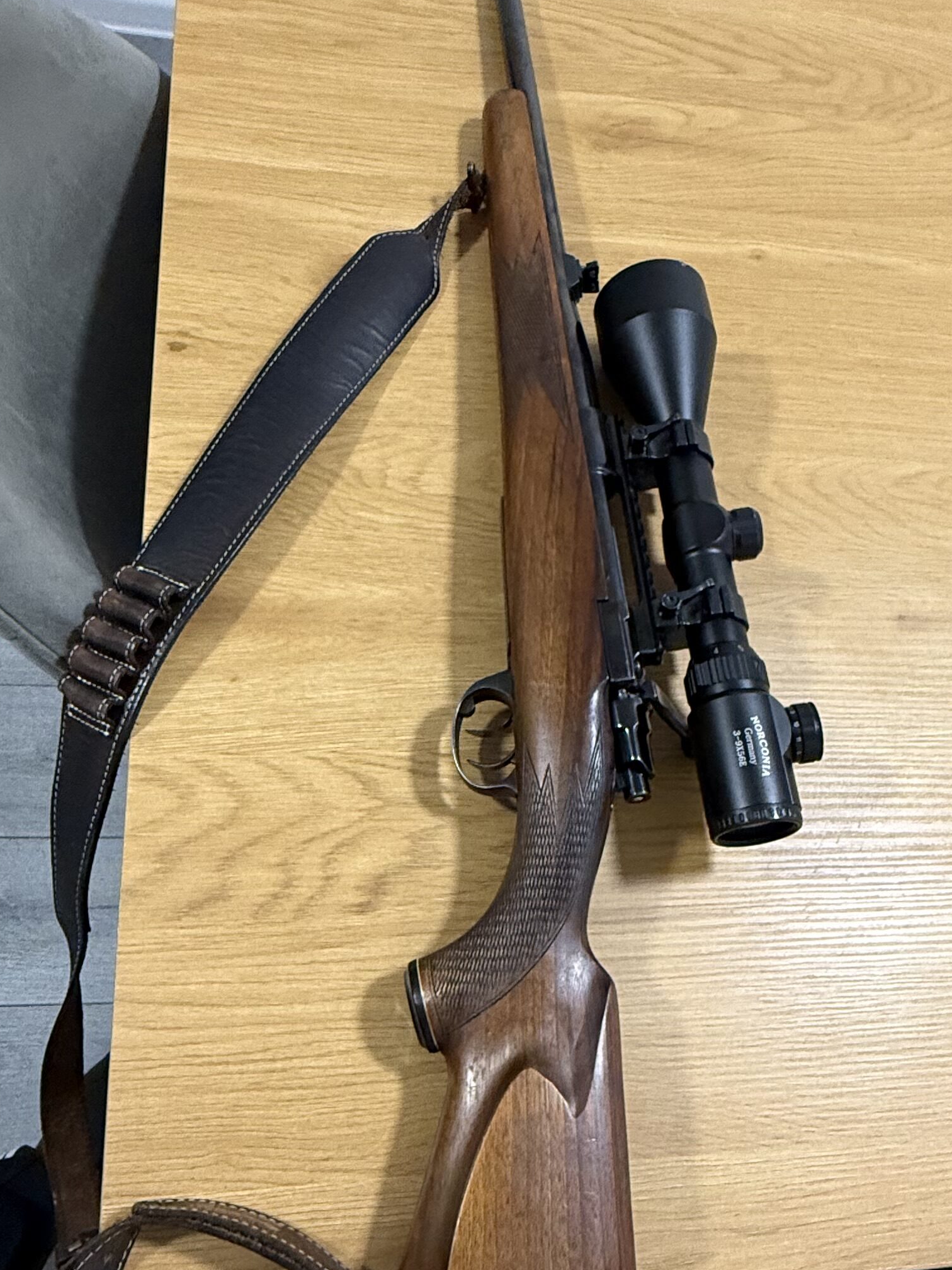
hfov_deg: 49.6
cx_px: 540
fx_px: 1027
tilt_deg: -69.8
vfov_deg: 62.7
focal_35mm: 28
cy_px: 777
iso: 400
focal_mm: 2.22
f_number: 2.2
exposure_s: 1/50
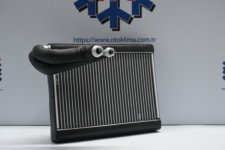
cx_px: 112
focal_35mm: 57
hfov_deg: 35.1
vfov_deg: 23.8
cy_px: 75
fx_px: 356
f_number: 5.6
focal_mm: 38
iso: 1100
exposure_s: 1/60
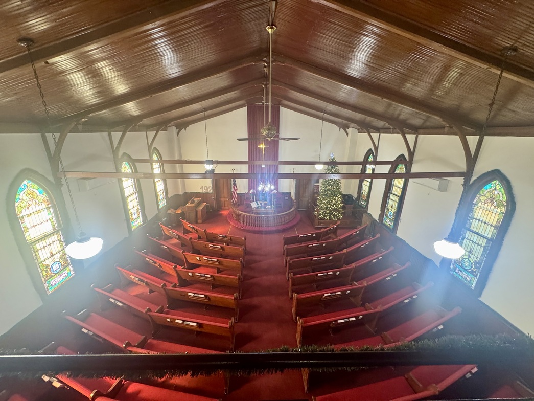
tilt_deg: -18.8
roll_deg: -0.5
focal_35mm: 14
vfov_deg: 85.7
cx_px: 267
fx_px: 216
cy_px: 200
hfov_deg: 102.1
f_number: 2.2
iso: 320
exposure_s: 1/60
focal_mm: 2.22
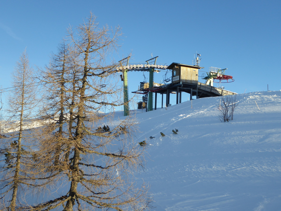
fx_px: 373
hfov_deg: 41.2
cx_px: 140
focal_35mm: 46
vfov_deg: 31.5
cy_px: 106
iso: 80
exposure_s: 1/320
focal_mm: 7.8
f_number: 3.9
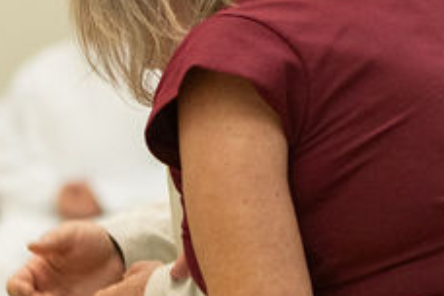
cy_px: -42
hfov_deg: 5.4
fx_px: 4711
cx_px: 21
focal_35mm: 382
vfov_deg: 3.6
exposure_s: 1/200
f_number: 3.2
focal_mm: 85
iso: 2000
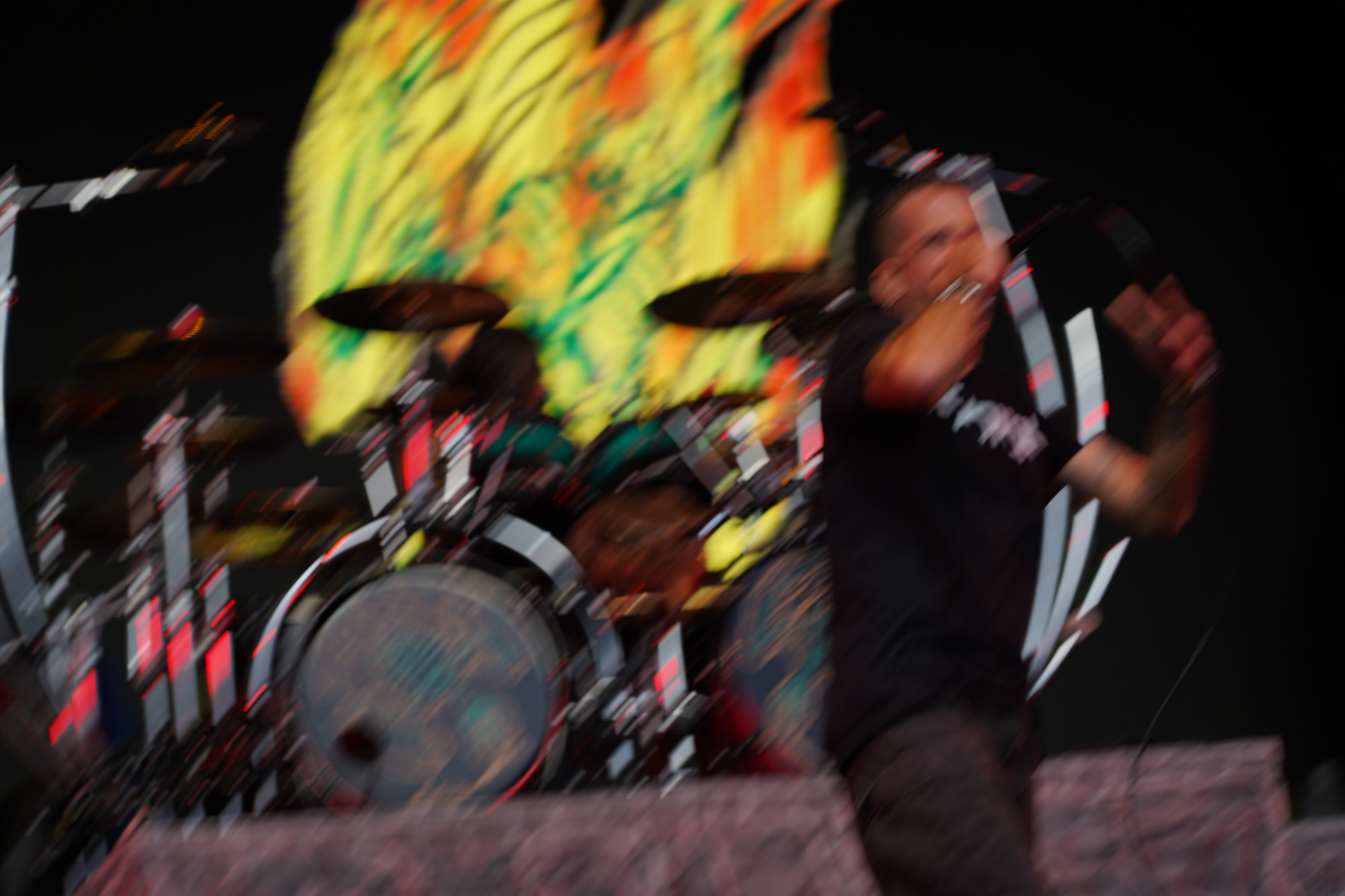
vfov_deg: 13.0
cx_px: 672
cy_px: 448
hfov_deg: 19.5
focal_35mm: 105
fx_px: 3923
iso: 100
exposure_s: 1/125
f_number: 4
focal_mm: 105
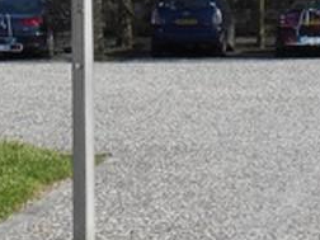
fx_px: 1026
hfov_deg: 16.8
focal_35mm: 111
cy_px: -57
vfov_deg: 13.0
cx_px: 399
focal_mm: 6.3
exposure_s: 1/640
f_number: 3.7
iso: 80
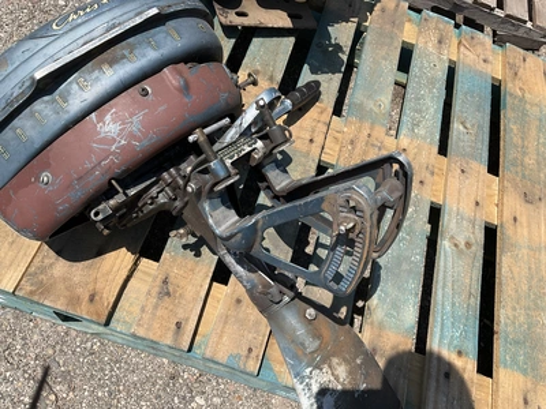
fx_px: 457
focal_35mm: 29
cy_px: 204
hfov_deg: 61.7
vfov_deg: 48.2
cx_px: 273
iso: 25
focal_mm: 3
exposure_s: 1/1912
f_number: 1.8
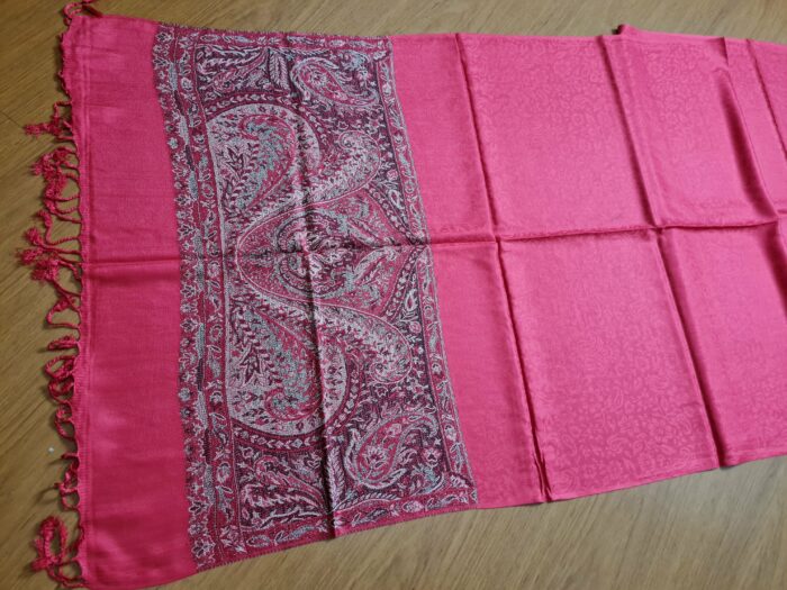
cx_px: 394
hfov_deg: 67.3
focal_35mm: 26
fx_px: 591
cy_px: 295
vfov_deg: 53.1
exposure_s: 1/40
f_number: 1.8
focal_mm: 5.4
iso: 250
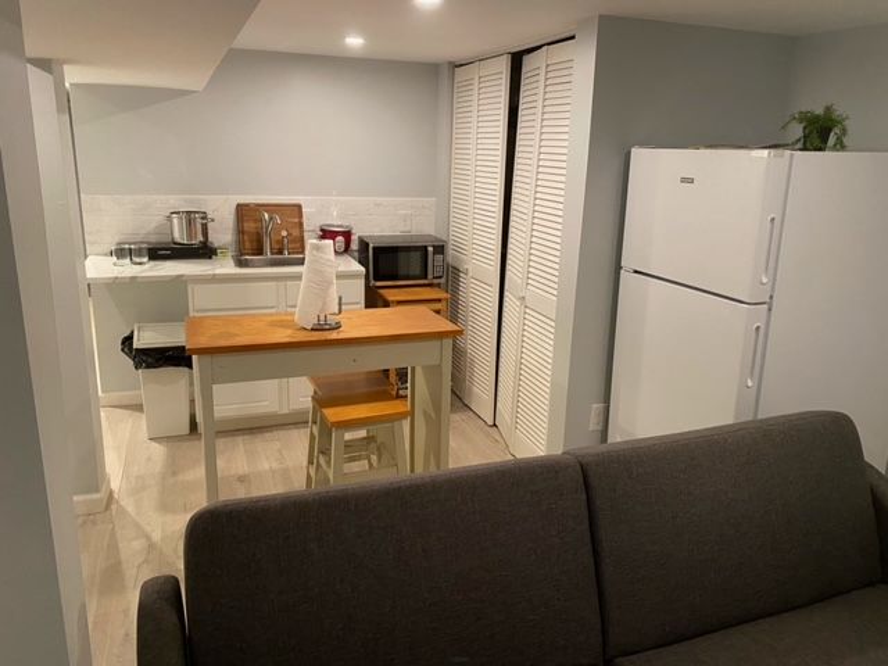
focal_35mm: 26
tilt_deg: -16.2
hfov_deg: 67.3
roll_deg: -1.8
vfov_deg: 53.1
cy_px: 333
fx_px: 667
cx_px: 444
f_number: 1.8
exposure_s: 1/40
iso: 400
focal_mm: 4.25
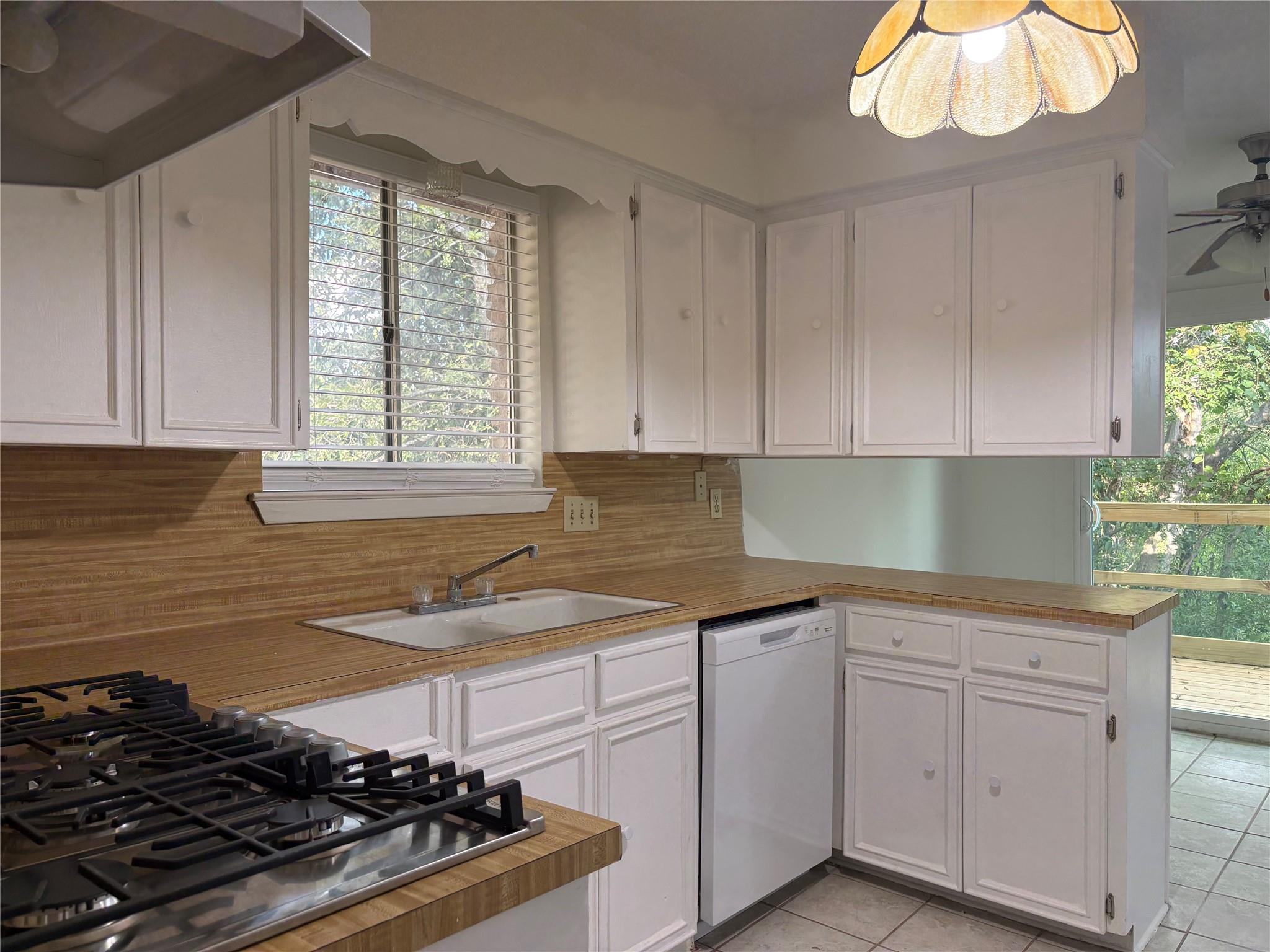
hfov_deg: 67.3
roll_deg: +0.5
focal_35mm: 26
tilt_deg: +0.2
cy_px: 476
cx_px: 635
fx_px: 954
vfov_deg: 53.1
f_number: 1.6
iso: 125
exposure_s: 1/120
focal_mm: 5.96
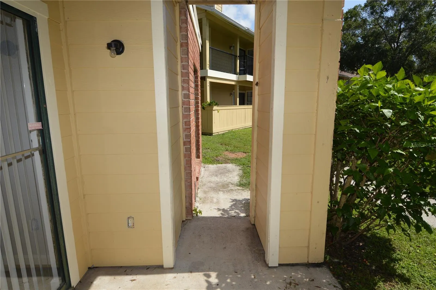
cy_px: 145
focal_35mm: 18
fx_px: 218
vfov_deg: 67.3
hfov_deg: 90.1
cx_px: 218
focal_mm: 12
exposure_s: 1/200
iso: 100
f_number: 9
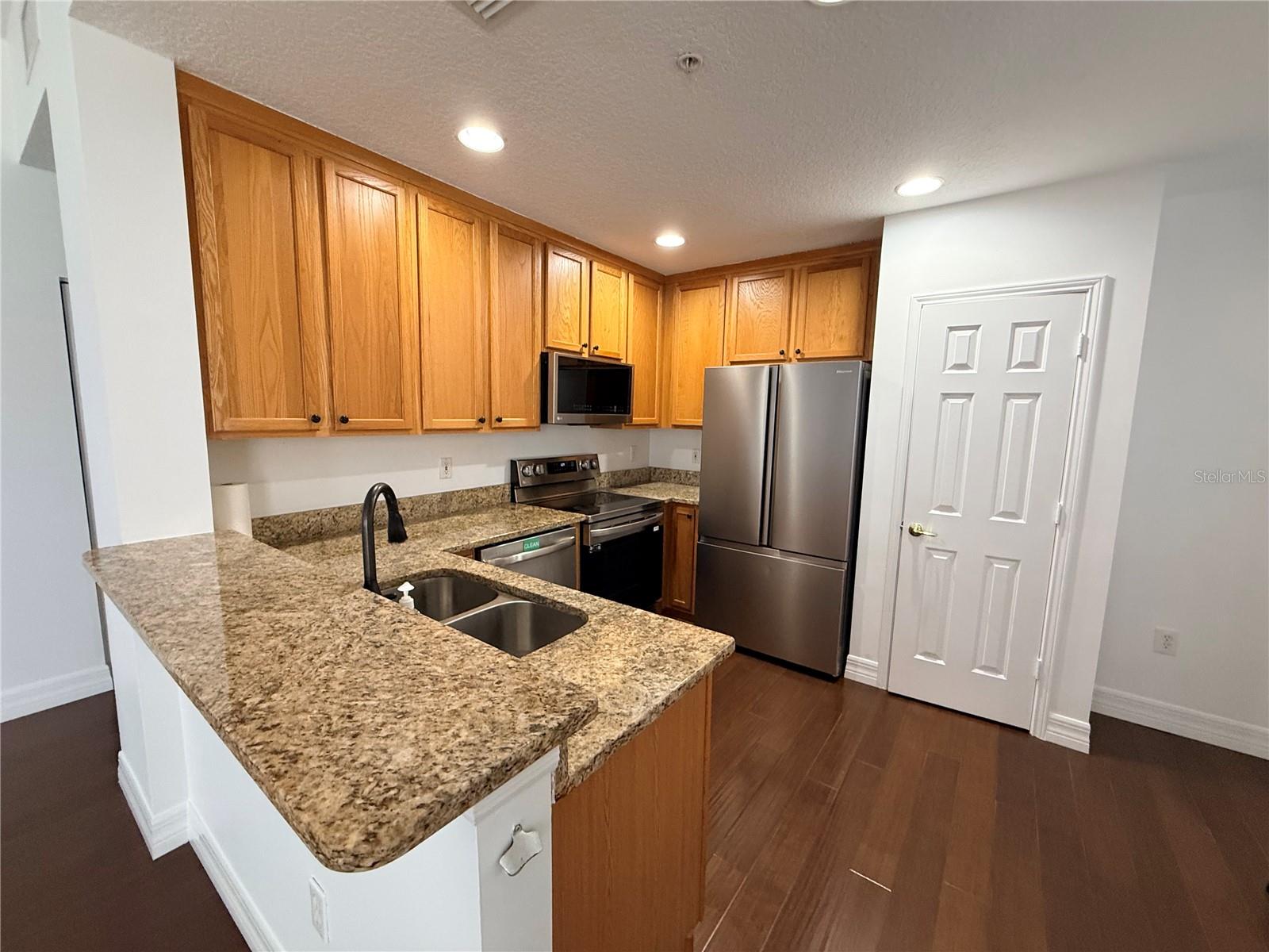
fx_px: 513
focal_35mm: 14
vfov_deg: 85.7
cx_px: 634
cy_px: 476
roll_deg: -1.3
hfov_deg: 102.1
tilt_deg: -7.2
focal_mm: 2.22
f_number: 2.2
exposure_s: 1/60
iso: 500
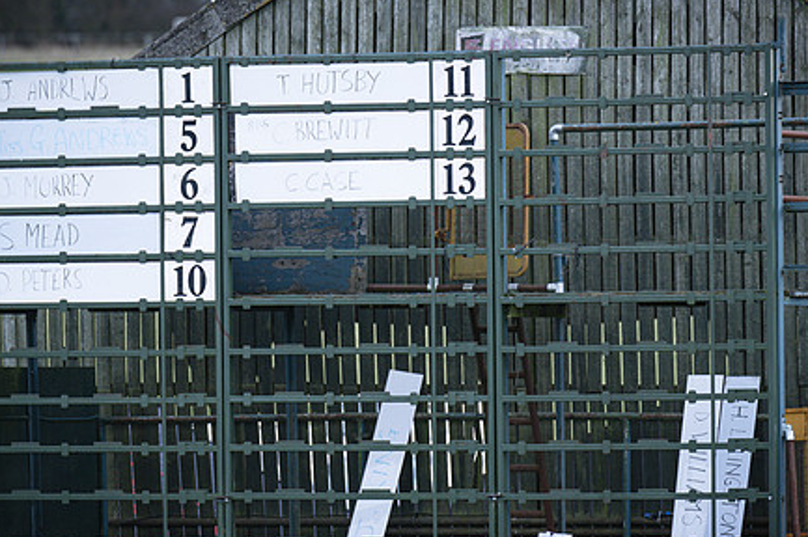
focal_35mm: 402
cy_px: 278
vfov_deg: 3.4
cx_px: 397
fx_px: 9016
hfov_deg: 5.1
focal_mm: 200
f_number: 2.8
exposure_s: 1/1250
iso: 400
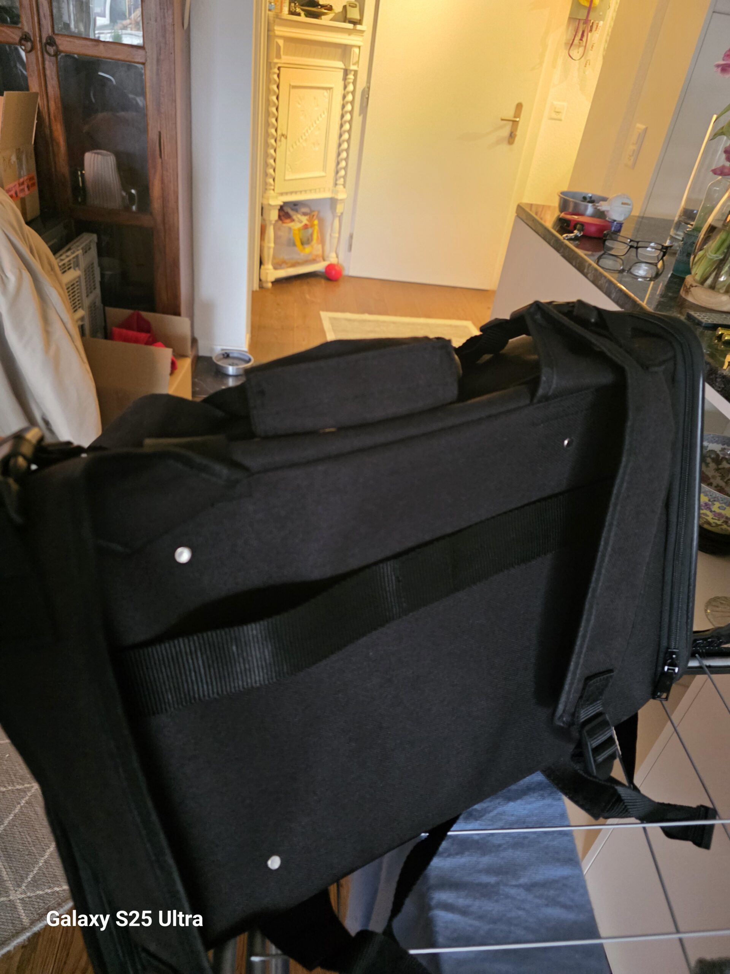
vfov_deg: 73.9
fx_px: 647
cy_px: 487
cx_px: 365
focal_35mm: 23
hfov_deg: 58.9
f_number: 1.7
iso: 1250
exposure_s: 1/100
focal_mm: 6.3
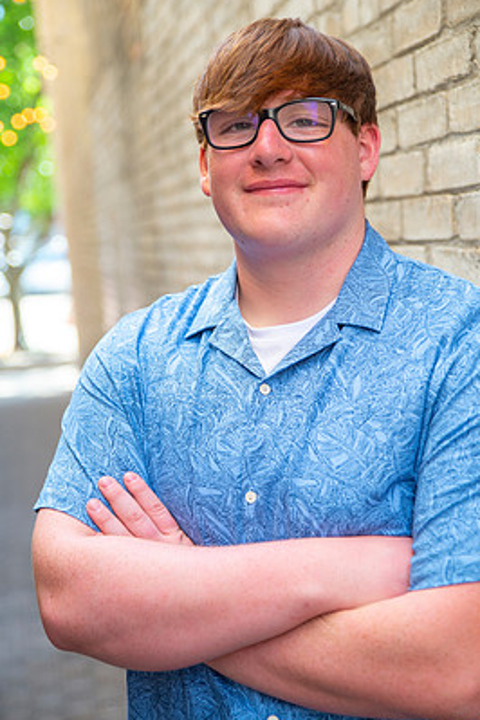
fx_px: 1240
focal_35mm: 62
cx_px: 242
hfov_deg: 21.9
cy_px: 366
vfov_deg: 32.4
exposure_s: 1/160
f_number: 2.8
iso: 160
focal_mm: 55
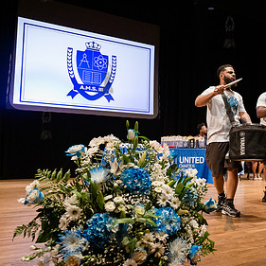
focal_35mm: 44
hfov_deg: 36.2
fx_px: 383
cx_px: 236
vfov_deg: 38.3
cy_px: 123
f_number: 4
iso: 5000
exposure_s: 1/200
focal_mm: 24
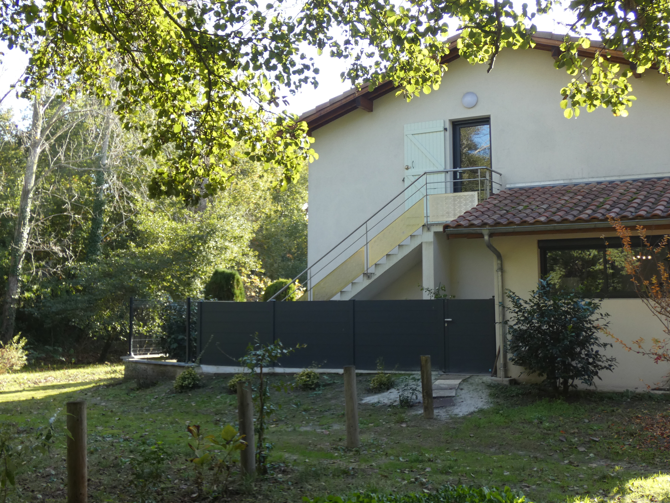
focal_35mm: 44
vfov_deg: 32.8
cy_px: 202
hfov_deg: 42.9
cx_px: 324
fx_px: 852
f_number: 3.4
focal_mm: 6.2
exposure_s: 1/125
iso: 80
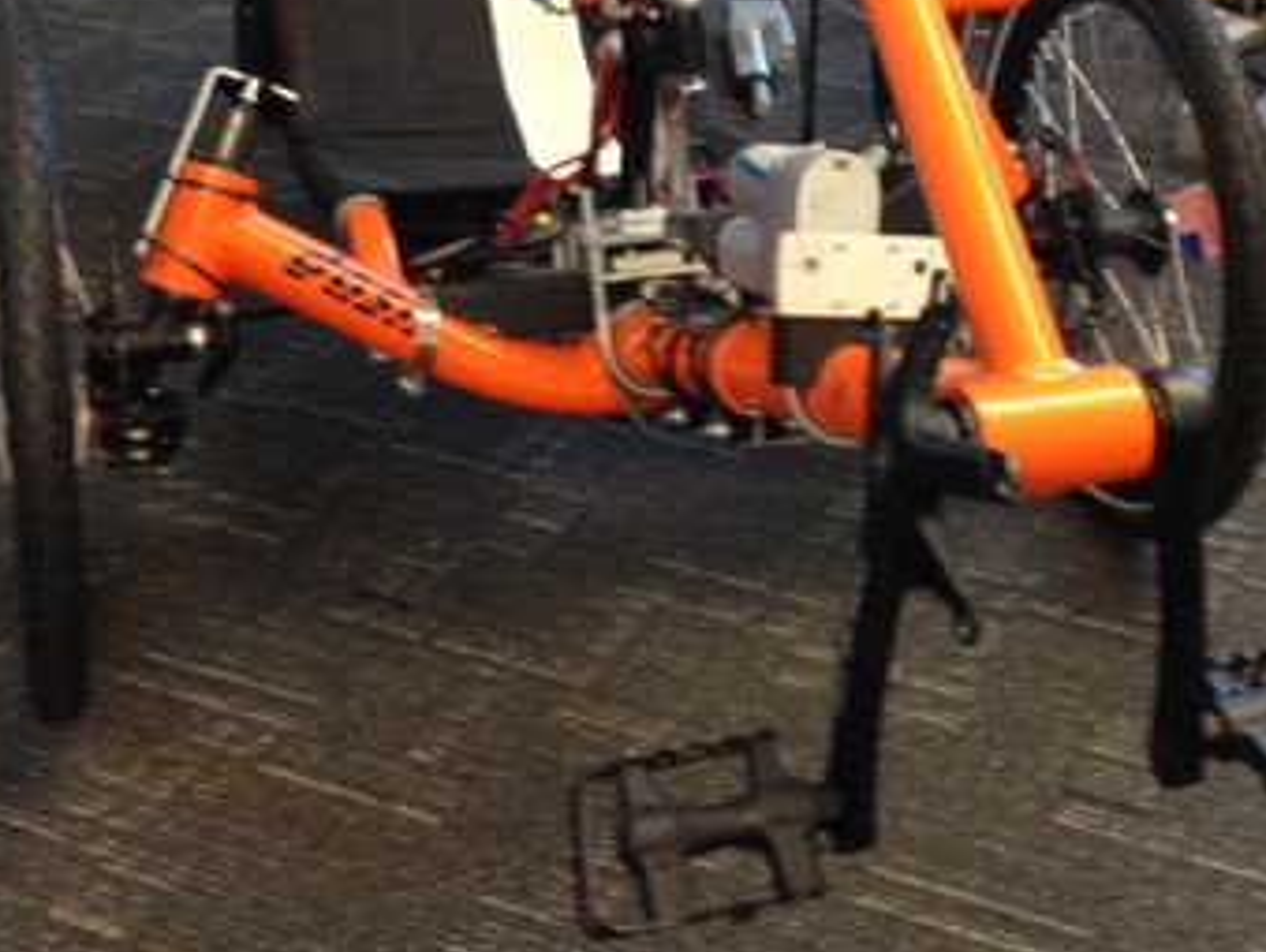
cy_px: 119
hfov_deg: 29.3
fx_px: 2416
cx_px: 736
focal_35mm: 66
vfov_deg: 21.8
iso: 160
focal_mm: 4.28
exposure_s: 1/20
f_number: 2.4
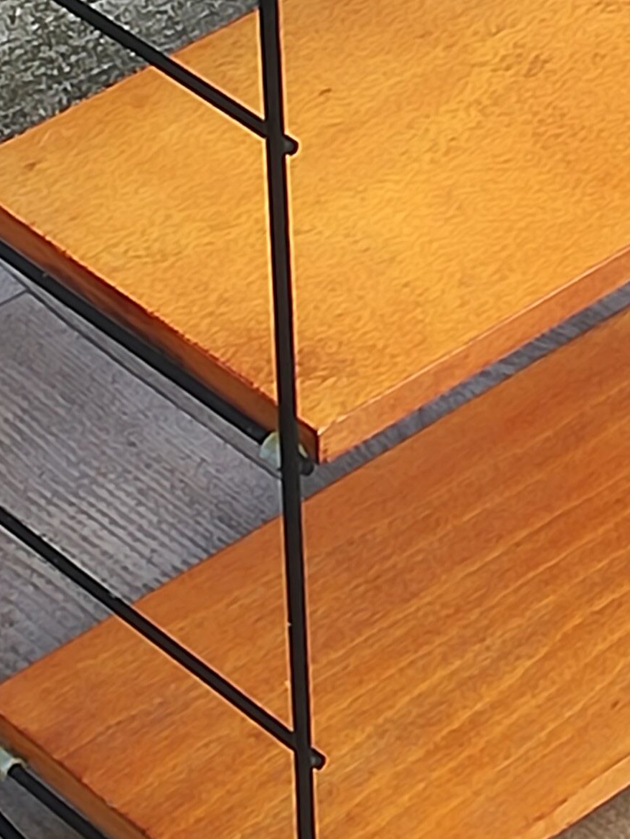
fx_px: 2329
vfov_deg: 19.3
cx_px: 674
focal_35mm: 96
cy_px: -149
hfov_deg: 15.1
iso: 50
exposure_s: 1/144
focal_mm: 3.79
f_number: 2
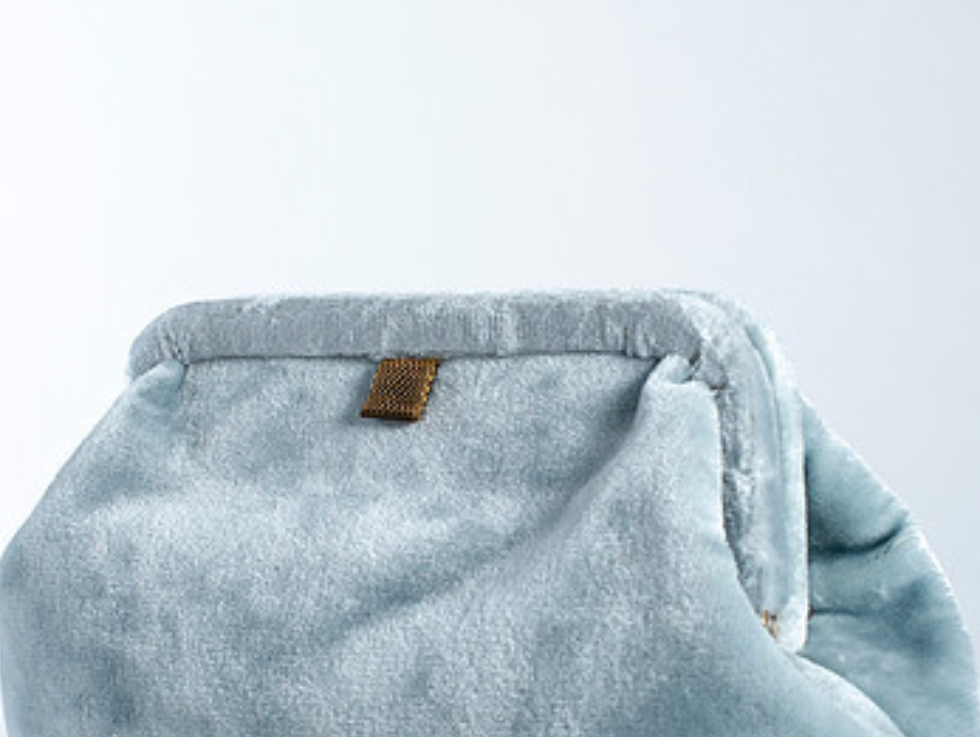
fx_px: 3004
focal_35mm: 106
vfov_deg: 14.0
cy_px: 501
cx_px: 490
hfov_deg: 18.5
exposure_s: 1/200
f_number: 9
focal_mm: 50
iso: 200
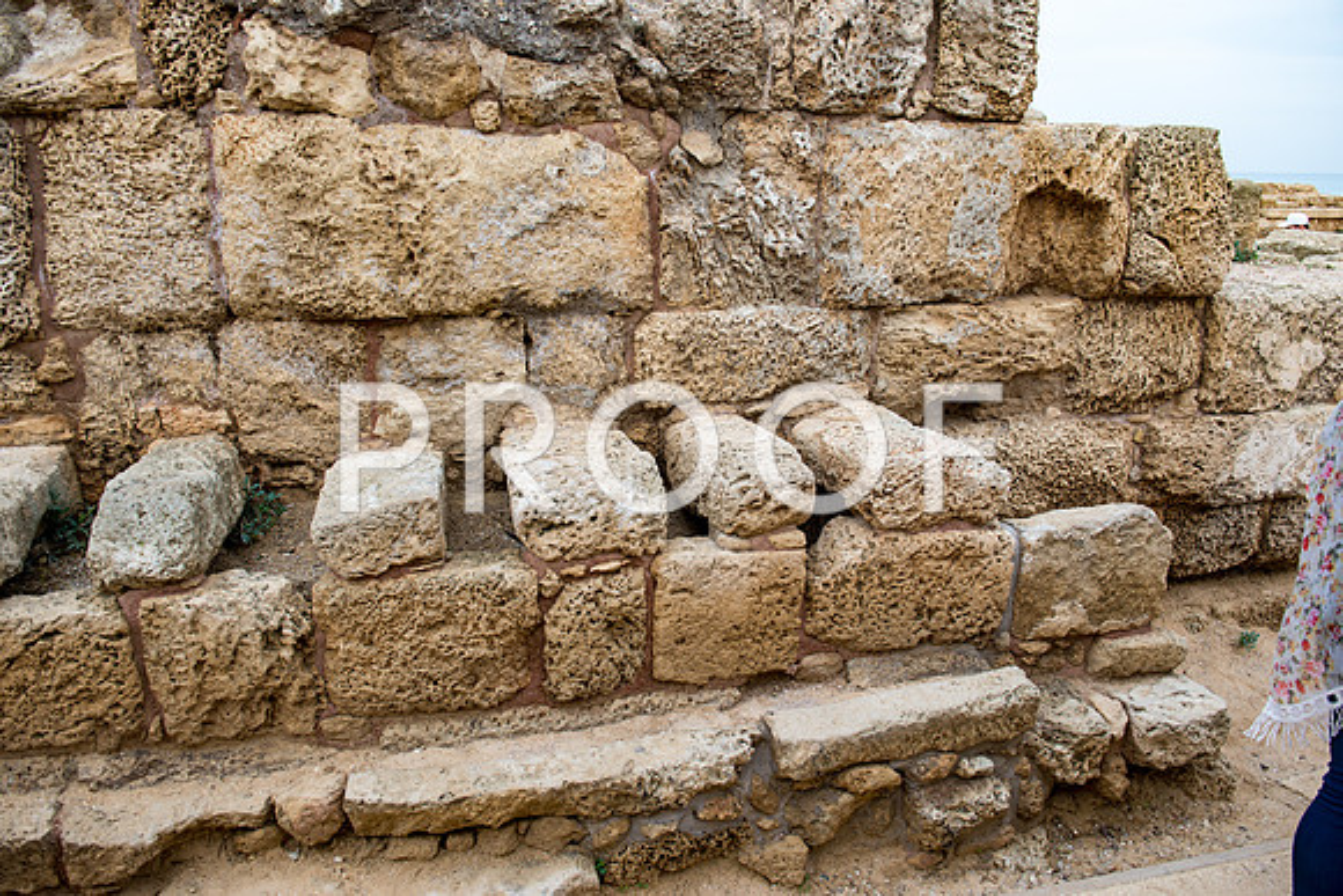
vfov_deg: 49.6
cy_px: 448
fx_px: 970
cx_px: 672
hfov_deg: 69.4
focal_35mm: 26
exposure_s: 1/250
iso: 100
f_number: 3.5
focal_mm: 26
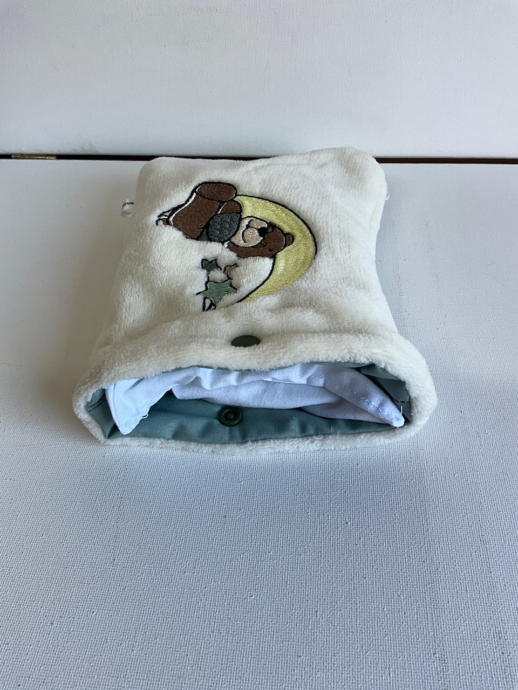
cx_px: 259
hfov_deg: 48.2
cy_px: 345
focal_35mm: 29
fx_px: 579
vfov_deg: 61.7
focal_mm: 3
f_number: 1.8
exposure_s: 1/122
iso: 25
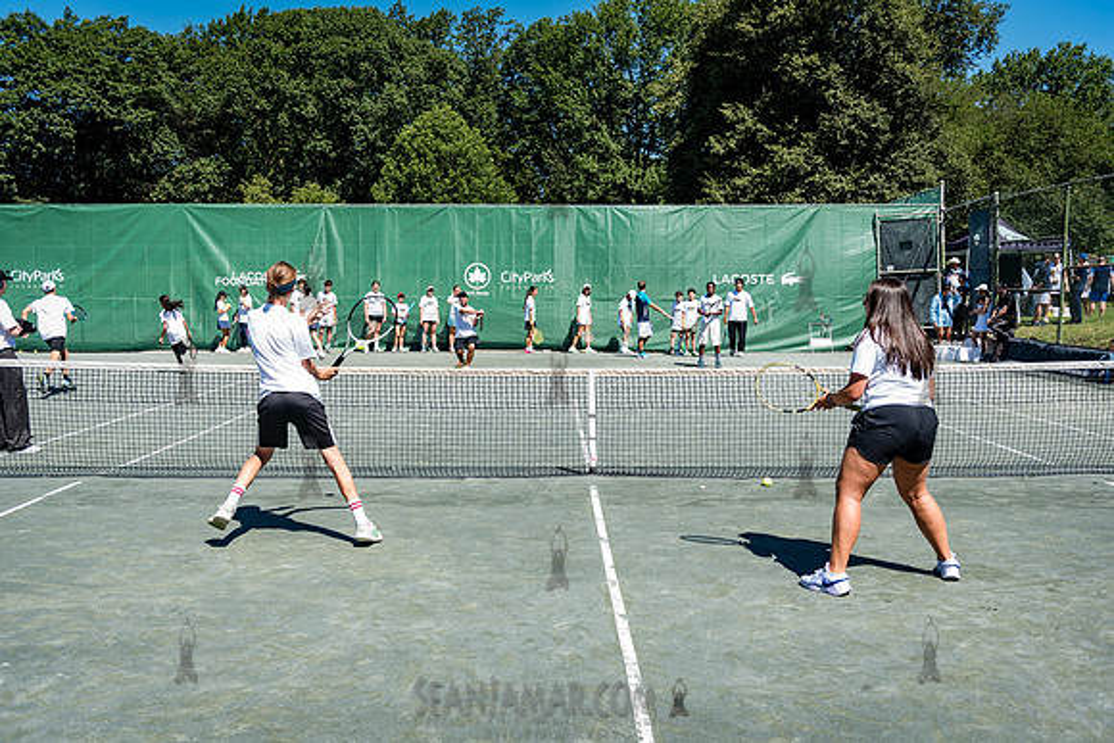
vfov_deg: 37.8
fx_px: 1085
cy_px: 372
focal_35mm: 35
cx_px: 557
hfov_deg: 54.4
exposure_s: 1/800
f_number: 3.5
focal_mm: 35
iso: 200
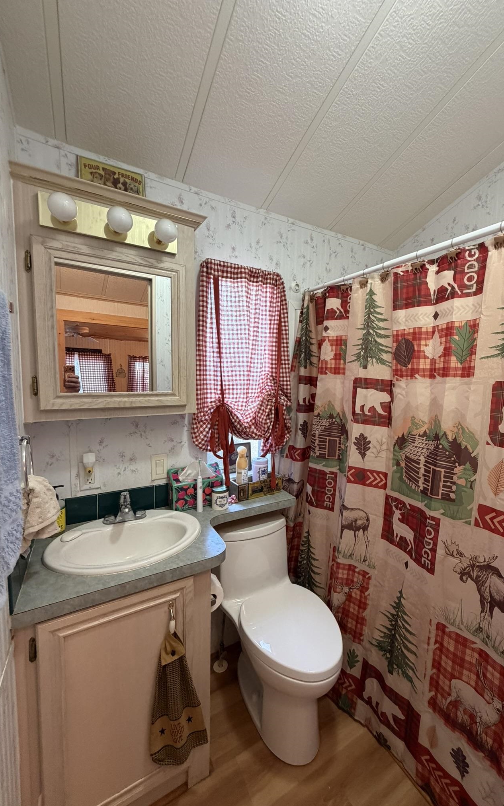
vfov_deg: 101.5
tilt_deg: -4.2
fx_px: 330
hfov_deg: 74.2
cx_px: 295
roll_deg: -2.1
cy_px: 403
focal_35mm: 15
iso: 320
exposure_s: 1/60
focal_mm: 2.22
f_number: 2.2
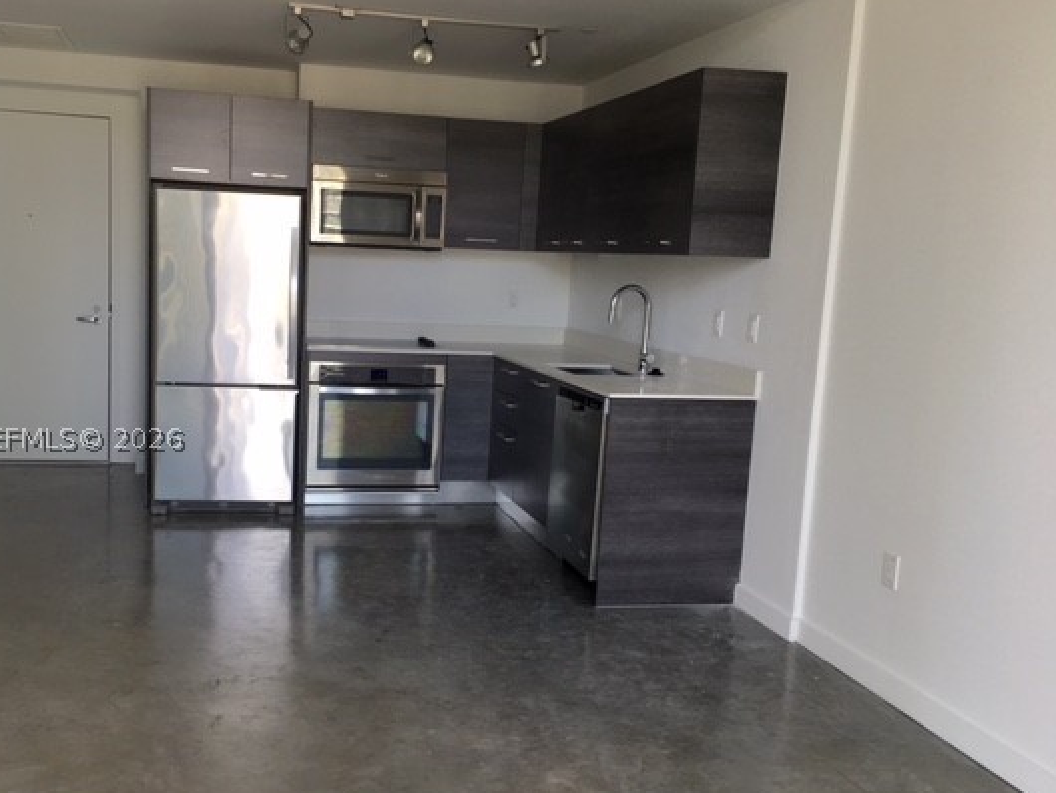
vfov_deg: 40.7
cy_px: 438
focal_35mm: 35
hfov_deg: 52.2
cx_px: 422
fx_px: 1068
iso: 25
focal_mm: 4.15
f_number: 2.2
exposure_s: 1/60
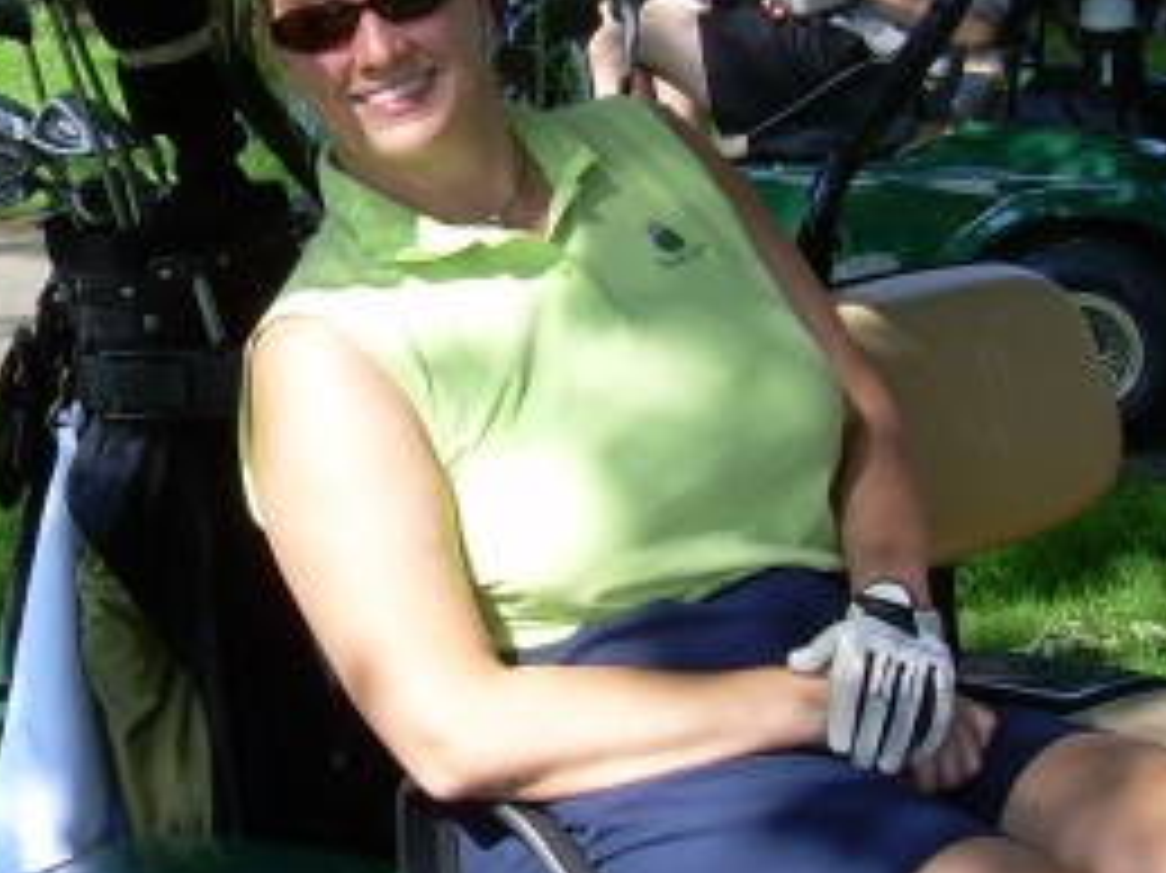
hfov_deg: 20.5
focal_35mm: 94
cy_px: 207
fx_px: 3165
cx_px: 144
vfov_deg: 15.6
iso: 50
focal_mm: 6.3
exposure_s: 1/162
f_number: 4.6
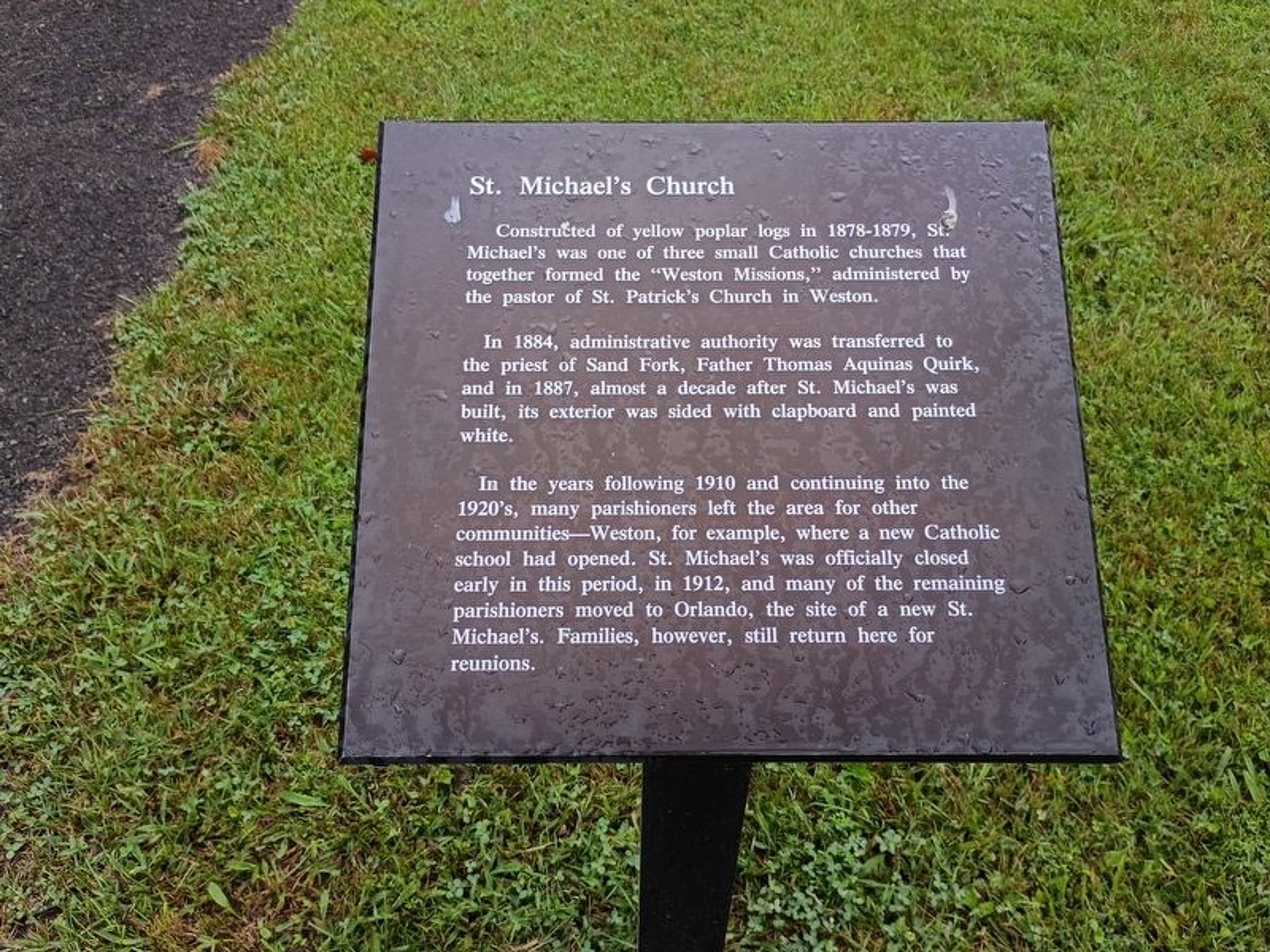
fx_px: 1064
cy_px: 476
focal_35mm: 29
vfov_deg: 48.2
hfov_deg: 61.7
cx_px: 635
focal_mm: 4.27
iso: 112
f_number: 1.8
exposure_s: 1/60
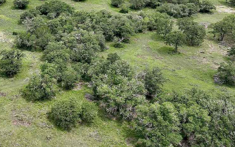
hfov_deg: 39.2
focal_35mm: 49
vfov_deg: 25.2
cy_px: 3
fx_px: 314
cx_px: 42
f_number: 2.8
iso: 100
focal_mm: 12.29
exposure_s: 1/1600
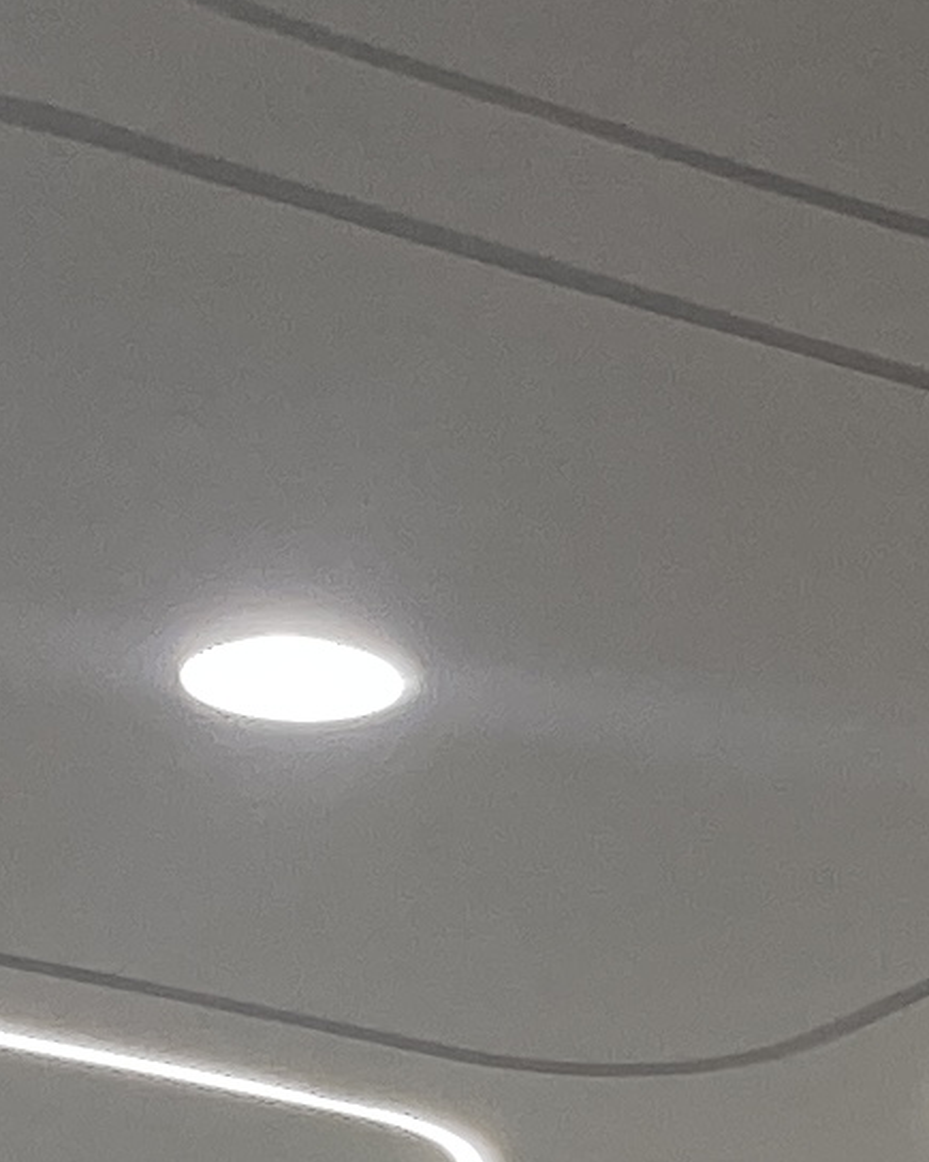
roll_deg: +1.1
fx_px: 6463
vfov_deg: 9.0
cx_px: 1837
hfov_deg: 7.9
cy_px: 3012
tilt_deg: -1.1
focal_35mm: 188
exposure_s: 1/100
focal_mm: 4.2
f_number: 1.6
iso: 64
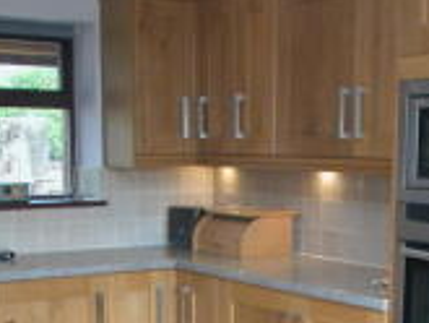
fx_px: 1228
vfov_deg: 14.7
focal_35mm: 99
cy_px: 332
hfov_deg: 19.7
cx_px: 290
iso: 100
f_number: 2.8
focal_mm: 7.1
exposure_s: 1/30
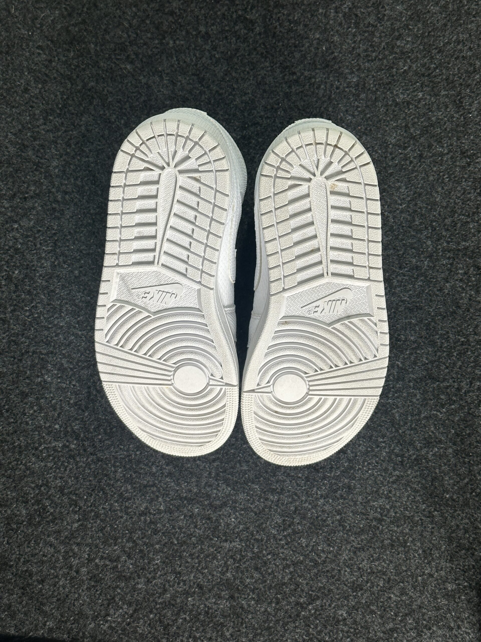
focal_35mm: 48
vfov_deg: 39.7
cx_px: 240
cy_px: 321
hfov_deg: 30.3
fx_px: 889
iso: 80
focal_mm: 6.86
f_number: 1.78
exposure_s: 1/50
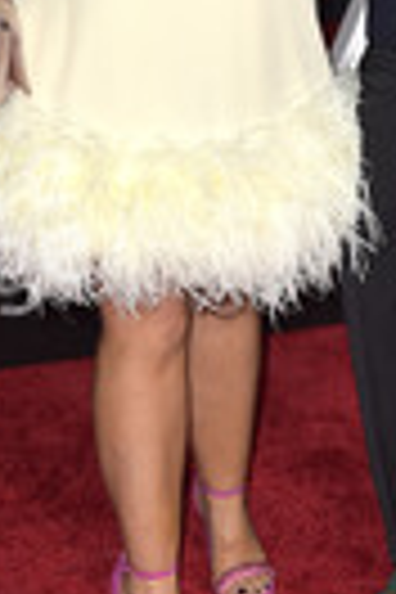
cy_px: 32
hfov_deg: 9.0
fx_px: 2508
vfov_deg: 13.4
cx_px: 353
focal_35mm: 152
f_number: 6.3
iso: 800
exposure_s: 1/250
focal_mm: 50
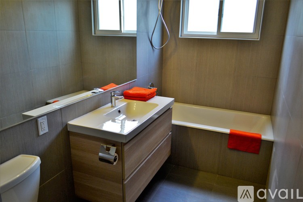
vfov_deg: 47.9
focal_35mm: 27
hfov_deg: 67.4
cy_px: 101
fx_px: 227
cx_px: 152
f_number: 3.5
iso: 400
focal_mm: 18
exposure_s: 1/60
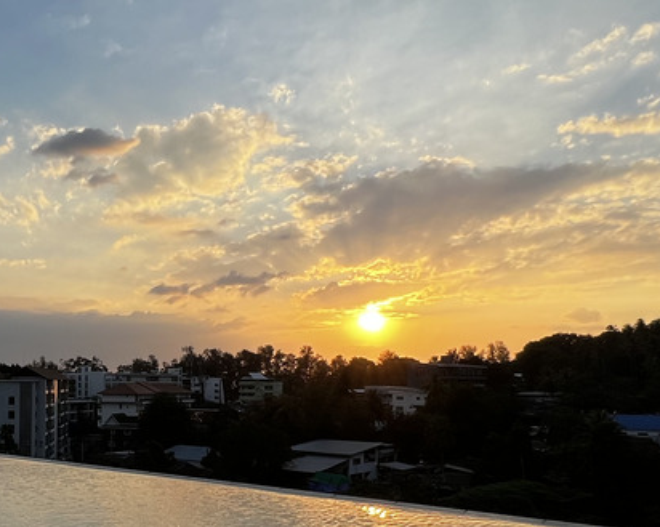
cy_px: 349
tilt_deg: +2.9
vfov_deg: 39.6
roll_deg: +0.0
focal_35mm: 37
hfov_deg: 46.0
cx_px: 111
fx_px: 722
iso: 32
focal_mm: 1.57
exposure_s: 1/1309
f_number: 1.8
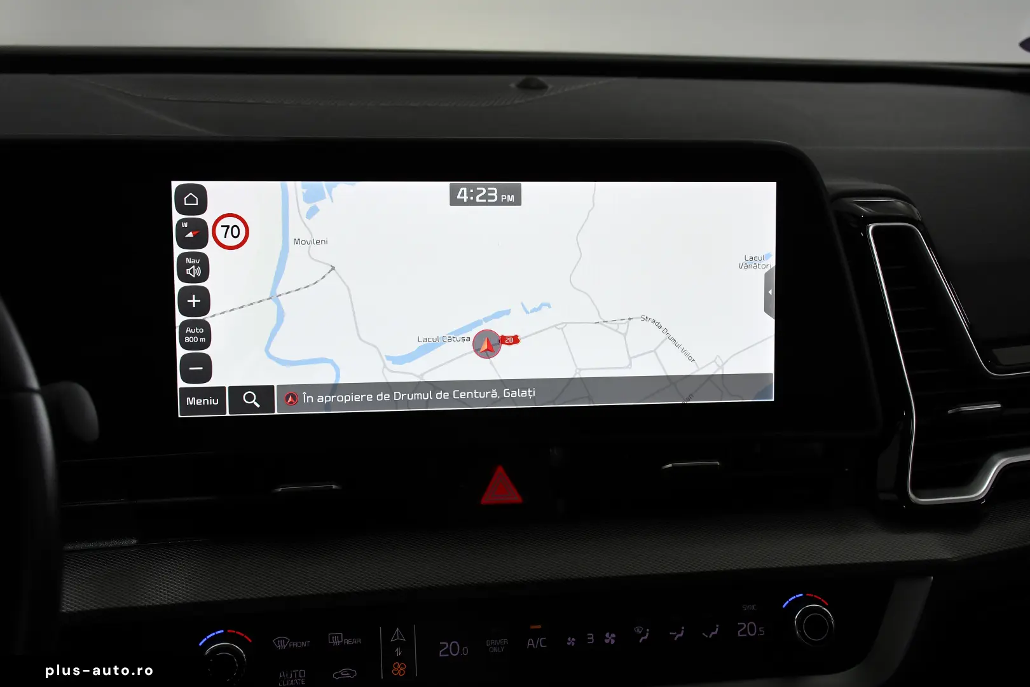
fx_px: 1287
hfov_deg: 43.6
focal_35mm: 45
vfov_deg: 29.9
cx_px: 515
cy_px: 344
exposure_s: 1/50
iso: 800
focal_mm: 30
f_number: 6.3
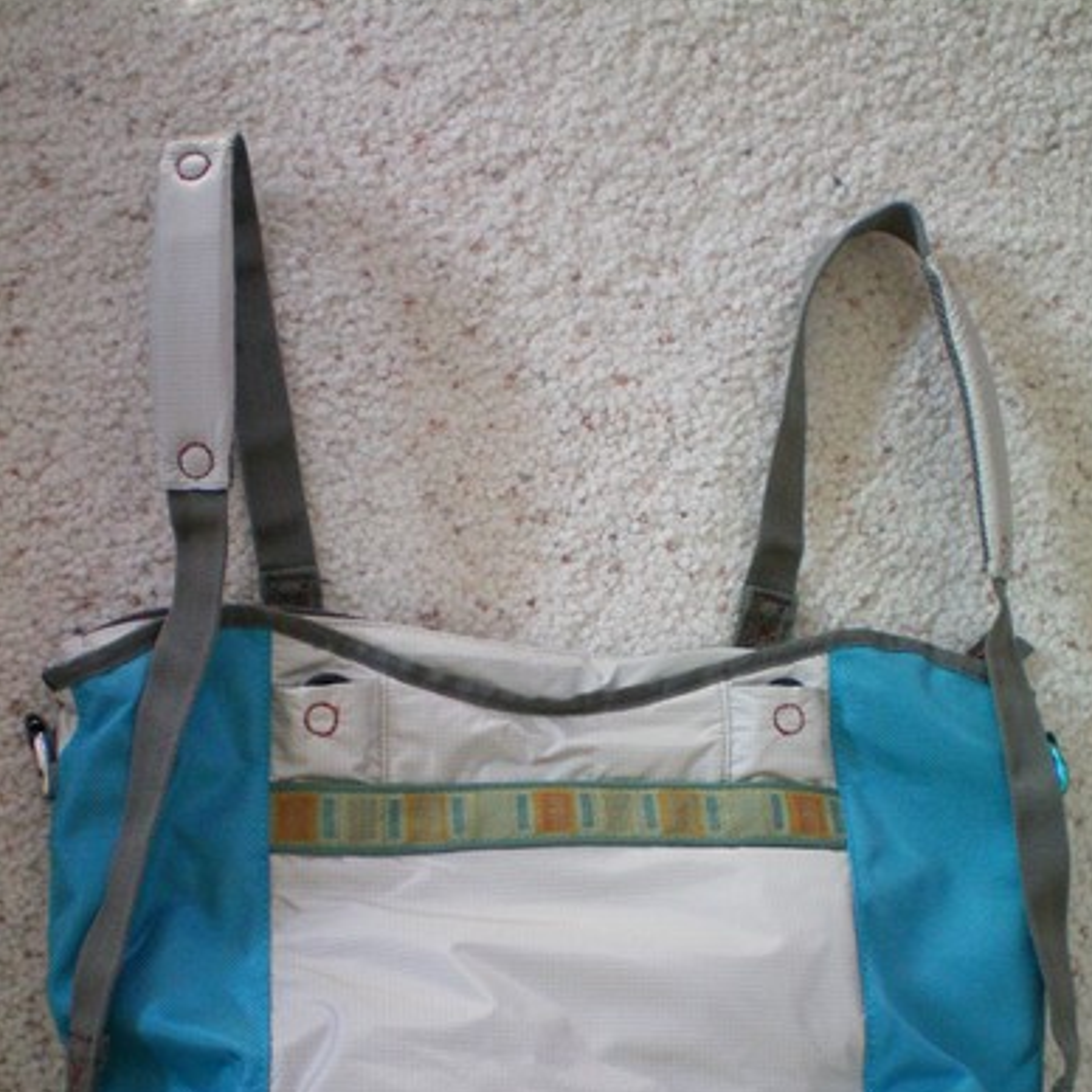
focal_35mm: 52
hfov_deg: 32.8
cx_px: 585
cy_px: 827
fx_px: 1856
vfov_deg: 32.1
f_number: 3.1
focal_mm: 6.3
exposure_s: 1/60
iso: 125
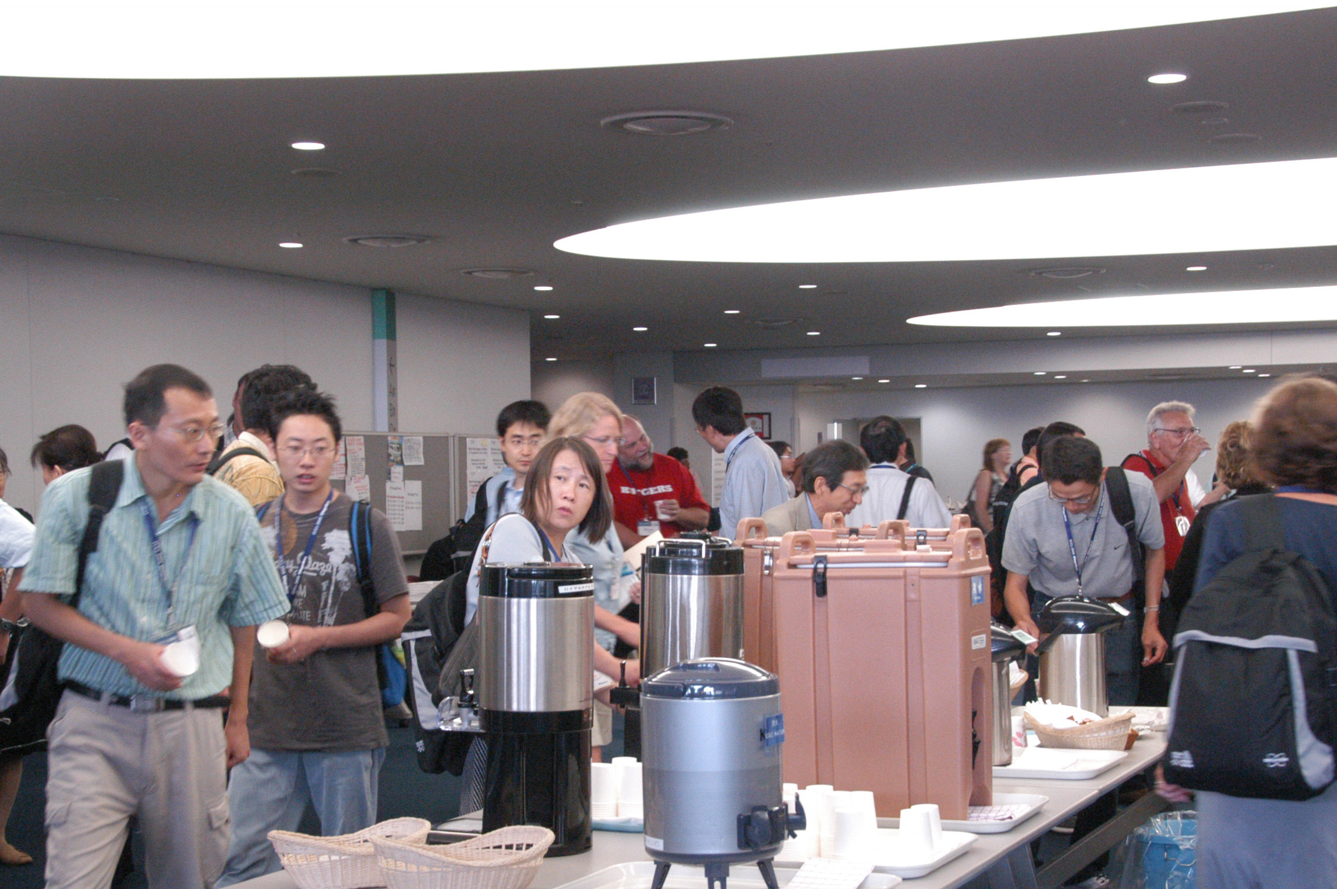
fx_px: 2140
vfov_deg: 23.5
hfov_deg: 34.7
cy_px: 517
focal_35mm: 58
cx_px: 722
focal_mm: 29
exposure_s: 1/30
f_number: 6.7
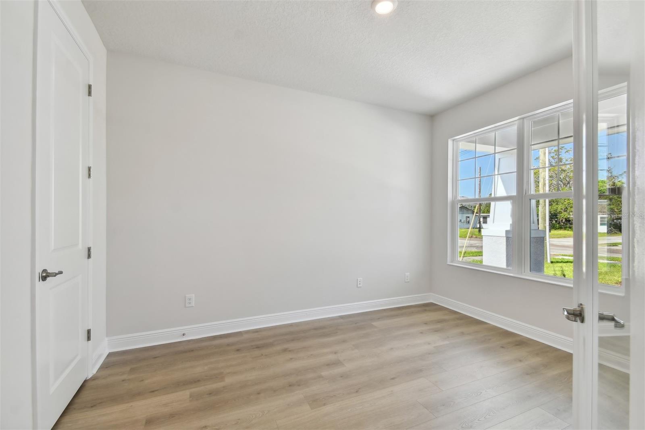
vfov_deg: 77.3
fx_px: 269
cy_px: 215
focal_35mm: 15
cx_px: 322
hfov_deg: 100.4
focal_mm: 10
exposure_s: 1/30
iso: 100
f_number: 7.1
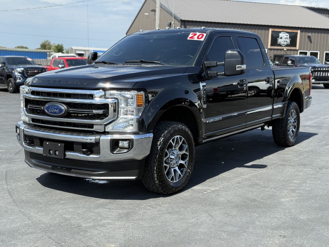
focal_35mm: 48
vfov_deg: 30.3
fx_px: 456
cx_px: 164
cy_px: 124
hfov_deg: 39.7
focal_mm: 6.76
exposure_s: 1/1754
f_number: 1.78
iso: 64
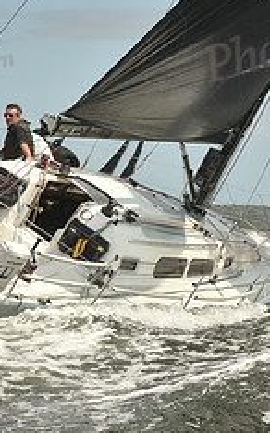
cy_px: 156
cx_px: 111
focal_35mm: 177
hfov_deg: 7.4
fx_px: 2086
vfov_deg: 11.8
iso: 250
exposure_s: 1/800
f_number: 10
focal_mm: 70
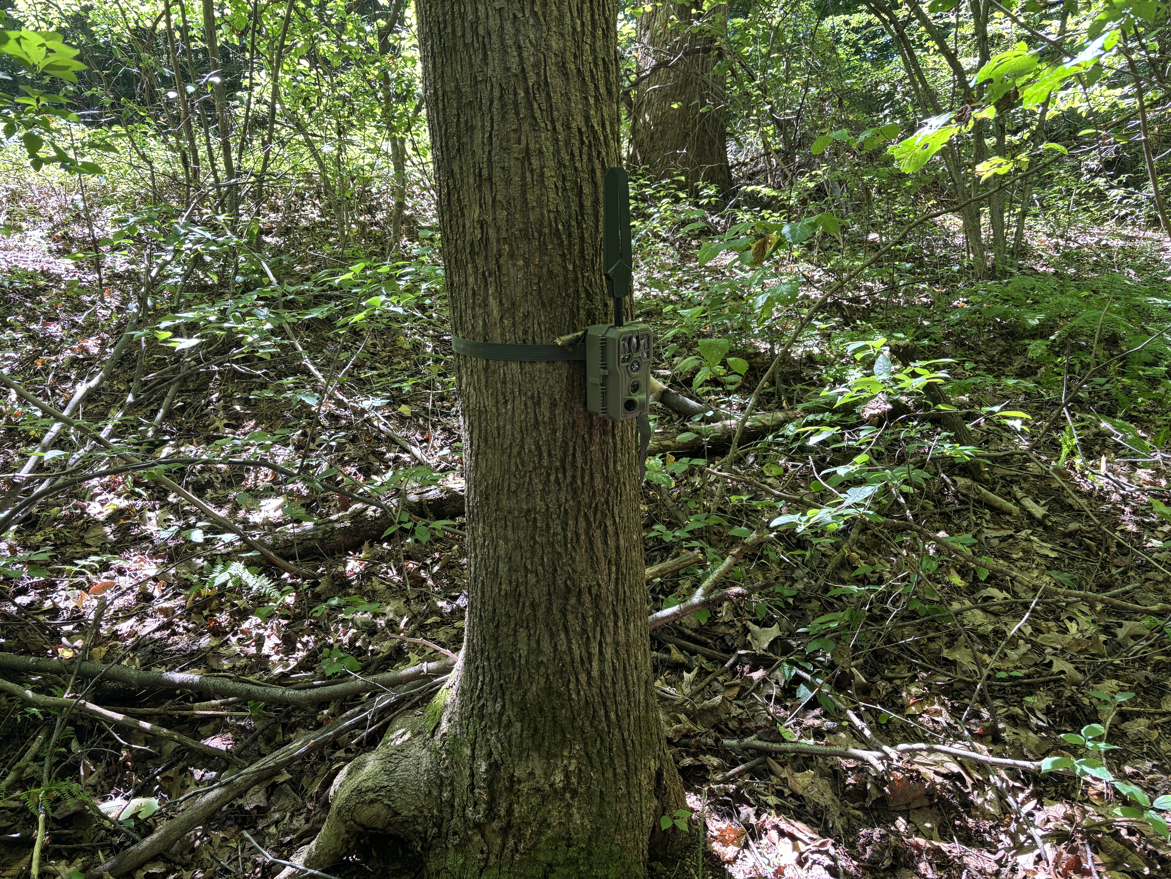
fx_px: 880
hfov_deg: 67.3
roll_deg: +2.0
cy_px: 440
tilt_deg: -12.0
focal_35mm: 26
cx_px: 586
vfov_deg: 53.1
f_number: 1.6
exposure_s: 1/96
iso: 125
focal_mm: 5.96
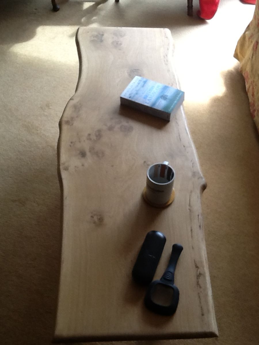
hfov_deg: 32.9
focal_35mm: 44
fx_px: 439
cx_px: 130
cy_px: 172
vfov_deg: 42.9
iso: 64
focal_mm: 2.03
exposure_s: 1/120
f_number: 2.4
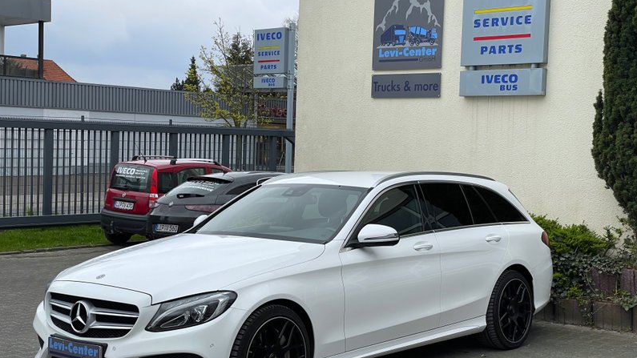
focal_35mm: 57
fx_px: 963
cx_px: 319
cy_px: 195
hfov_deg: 36.6
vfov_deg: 21.1
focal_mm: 6
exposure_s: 1/197
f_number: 2
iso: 25
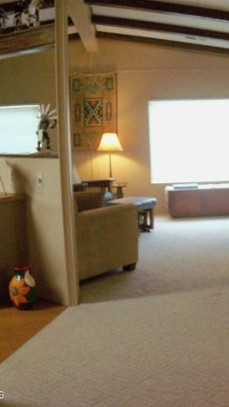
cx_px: 196
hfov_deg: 22.6
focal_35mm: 52
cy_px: 204
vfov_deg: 39.9
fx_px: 561
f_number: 3
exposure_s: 1/30
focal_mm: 6.3
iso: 400
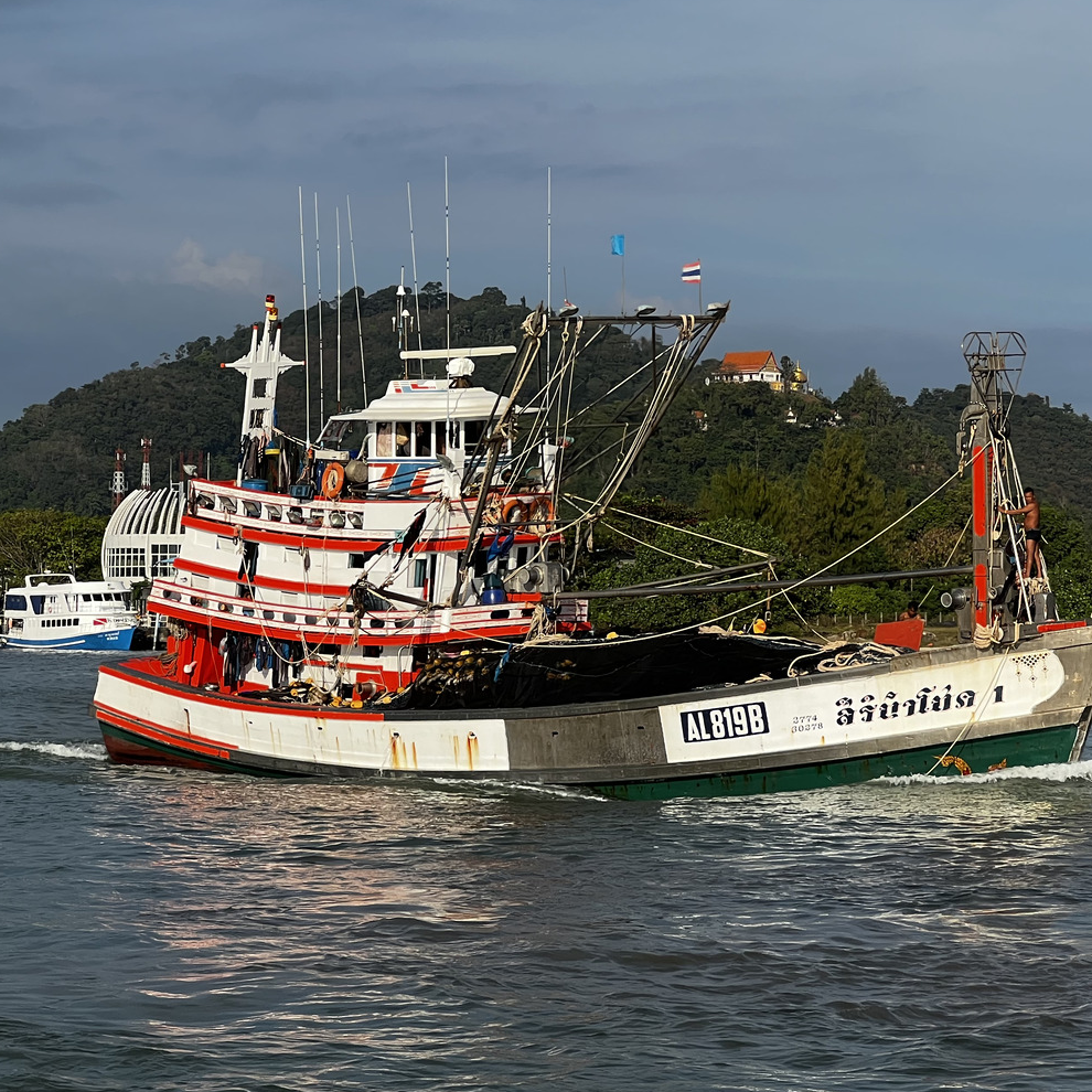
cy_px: 495
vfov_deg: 15.8
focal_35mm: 110
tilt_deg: +2.1
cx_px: 683
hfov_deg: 15.8
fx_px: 3926
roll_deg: -0.2
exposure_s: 1/853
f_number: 2.8
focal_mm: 9
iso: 32
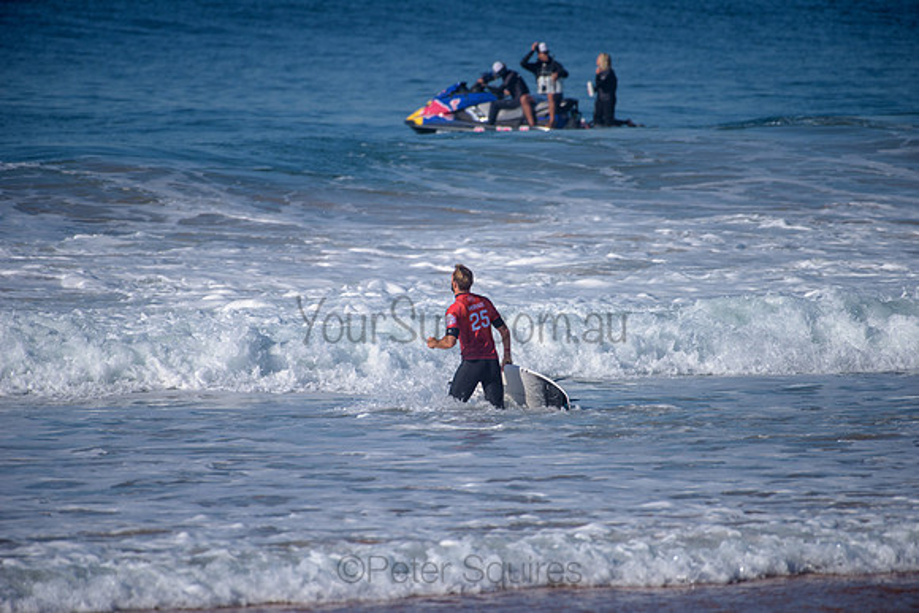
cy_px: 306
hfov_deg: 4.1
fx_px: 12766
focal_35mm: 500
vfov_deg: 2.8
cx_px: 460
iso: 125
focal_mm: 500
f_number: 5.6
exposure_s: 1/1600
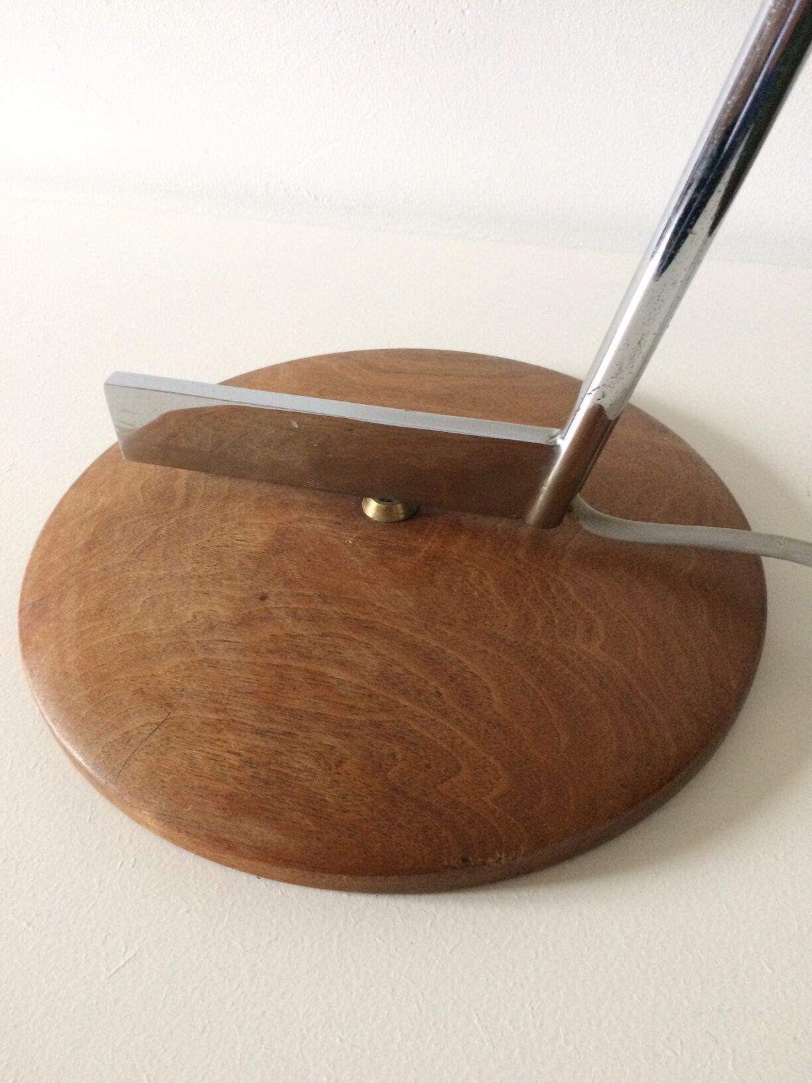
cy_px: 542
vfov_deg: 61.7
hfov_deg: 48.2
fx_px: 907
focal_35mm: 29
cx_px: 406
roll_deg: +2.1
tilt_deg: -43.7
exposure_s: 1/25
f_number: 2.2
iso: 250
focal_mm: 4.15
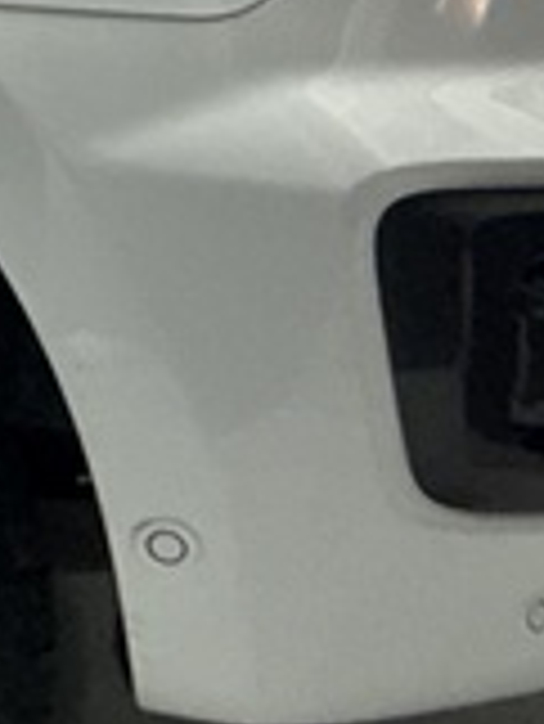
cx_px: -895
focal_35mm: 89
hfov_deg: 12.0
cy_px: 40
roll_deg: -0.2
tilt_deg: -8.5
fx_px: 1862
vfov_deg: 21.4
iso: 200
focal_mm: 2.22
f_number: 2.2
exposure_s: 1/100
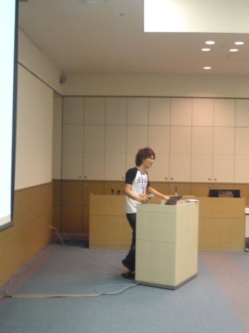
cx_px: 124
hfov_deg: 30.3
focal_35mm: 48
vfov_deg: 39.7
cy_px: 166
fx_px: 460
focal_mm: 7.9
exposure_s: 1/15
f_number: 3.7
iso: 400
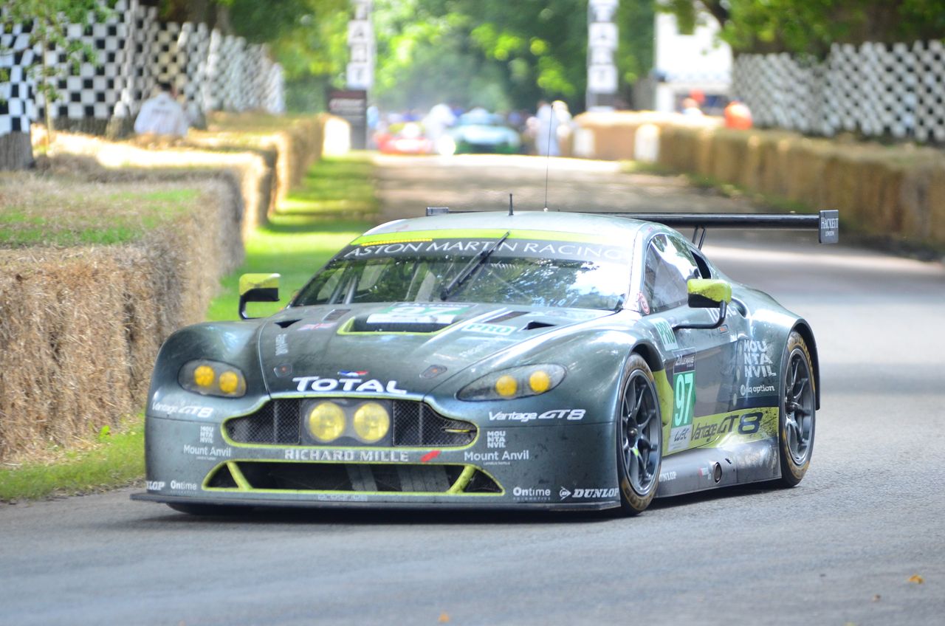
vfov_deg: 4.6
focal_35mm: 300
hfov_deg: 6.9
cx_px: 472
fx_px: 7859
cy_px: 313
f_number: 2.8
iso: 1000
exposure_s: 1/1000
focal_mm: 200
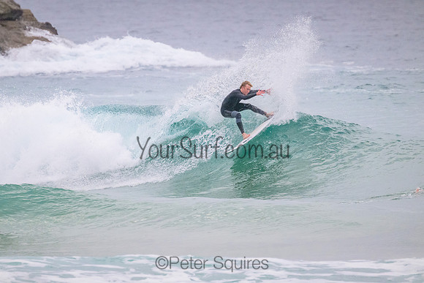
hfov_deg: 2.6
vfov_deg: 1.7
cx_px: 212
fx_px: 9424
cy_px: 142
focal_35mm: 800
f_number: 11
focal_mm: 800
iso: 5600
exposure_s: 1/1250
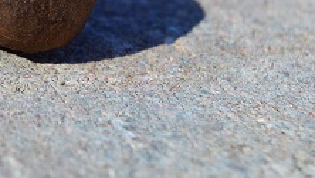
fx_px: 1866
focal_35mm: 223
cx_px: -5
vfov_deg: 5.4
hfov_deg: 9.6
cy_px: -24
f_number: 10
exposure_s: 1/320
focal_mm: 55
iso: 160
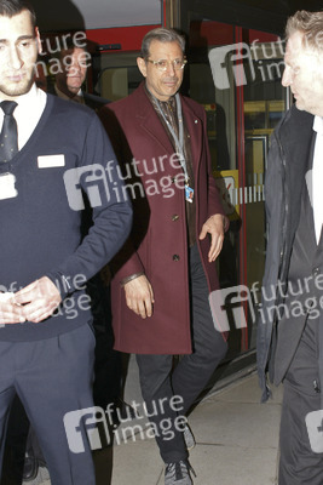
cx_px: 162
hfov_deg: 36.9
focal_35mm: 36
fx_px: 484
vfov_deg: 53.1
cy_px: 242
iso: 400
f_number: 5.6
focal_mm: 24
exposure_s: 1/60
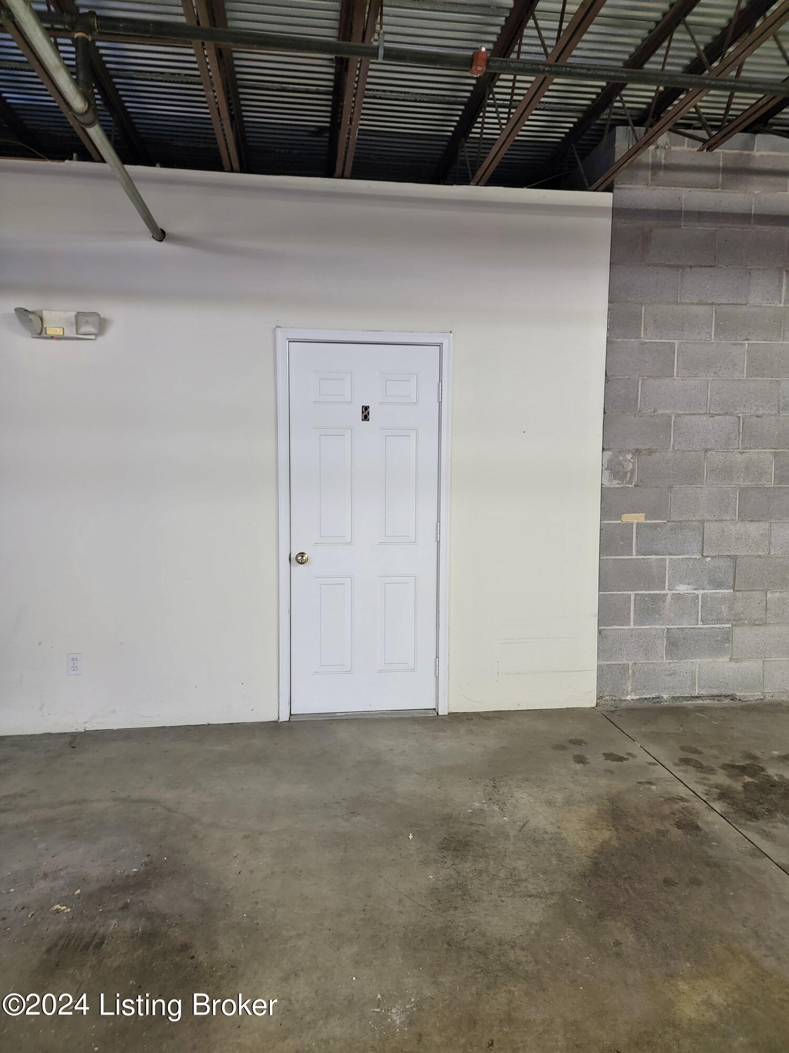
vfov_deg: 71.6
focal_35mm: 24
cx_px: 394
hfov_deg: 56.8
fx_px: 729
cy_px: 526
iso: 320
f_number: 1.8
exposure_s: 1/40
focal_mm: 6.7
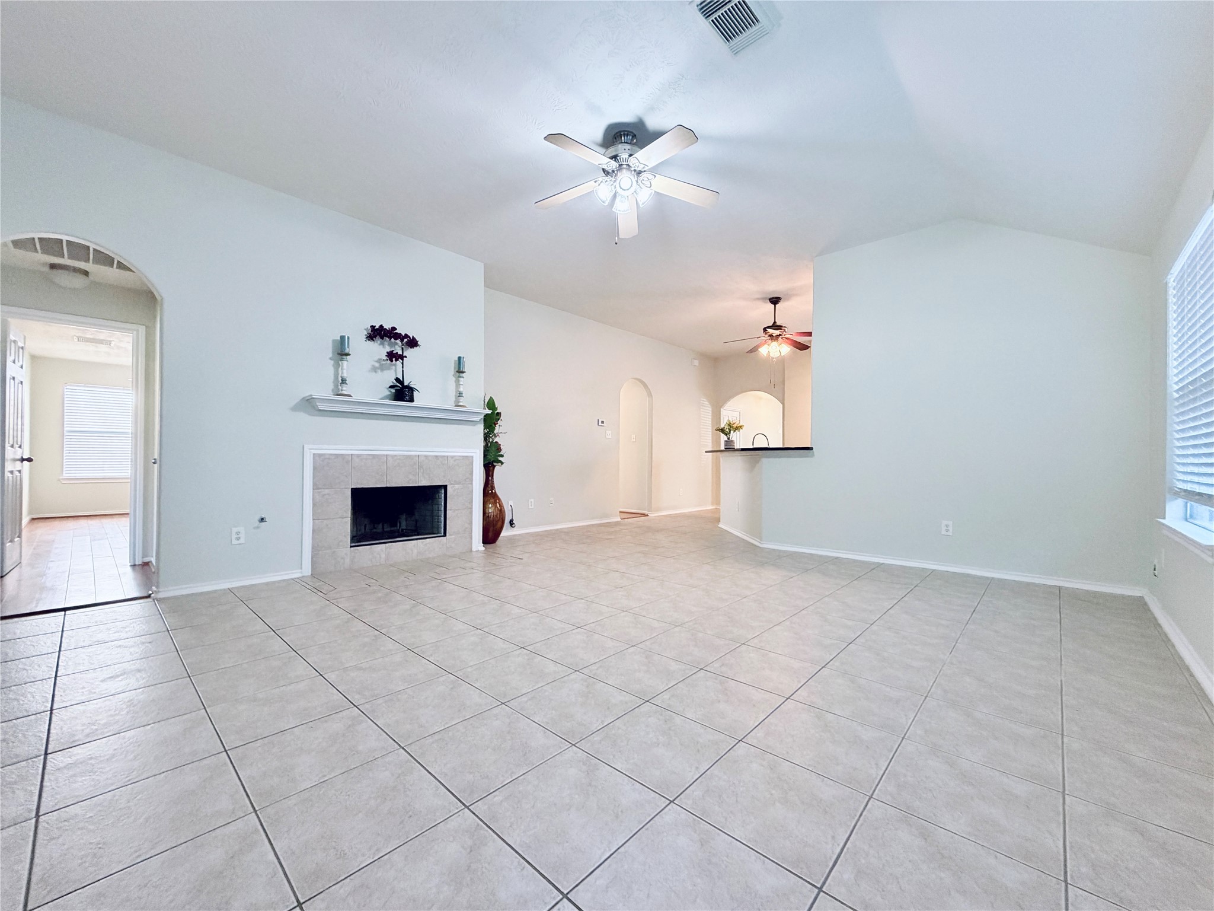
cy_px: 456
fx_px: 491
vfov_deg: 85.7
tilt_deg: -0.2
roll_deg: +0.9
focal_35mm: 14
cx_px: 607
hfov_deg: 102.1
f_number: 2.2
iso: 250
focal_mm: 2.22
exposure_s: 1/60
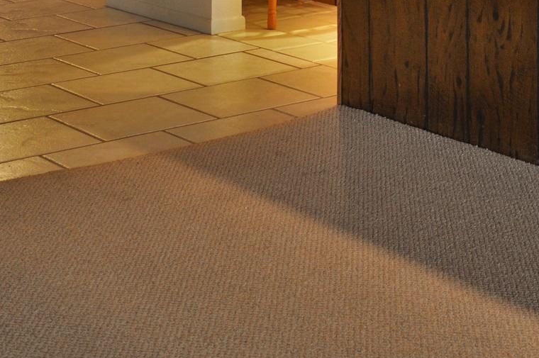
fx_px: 1301
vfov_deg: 14.4
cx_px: 494
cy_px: -209
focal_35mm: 87
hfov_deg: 22.8
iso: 560
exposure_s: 1/15
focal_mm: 18
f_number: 3.5
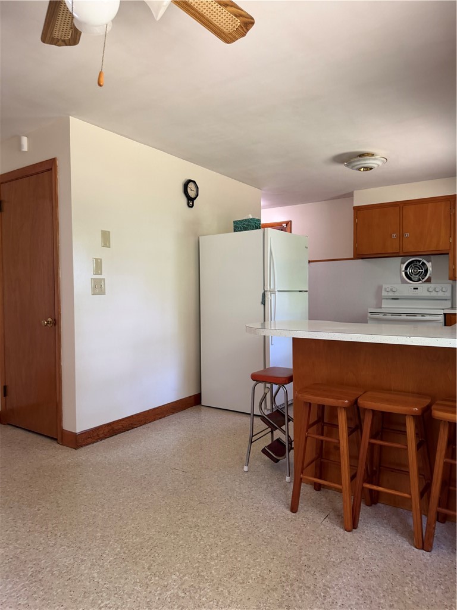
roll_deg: -0.5
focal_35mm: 24
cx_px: 228
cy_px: 305
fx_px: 422
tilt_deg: -3.0
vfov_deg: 71.6
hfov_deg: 56.8
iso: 200
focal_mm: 6.76
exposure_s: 1/63
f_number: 1.78
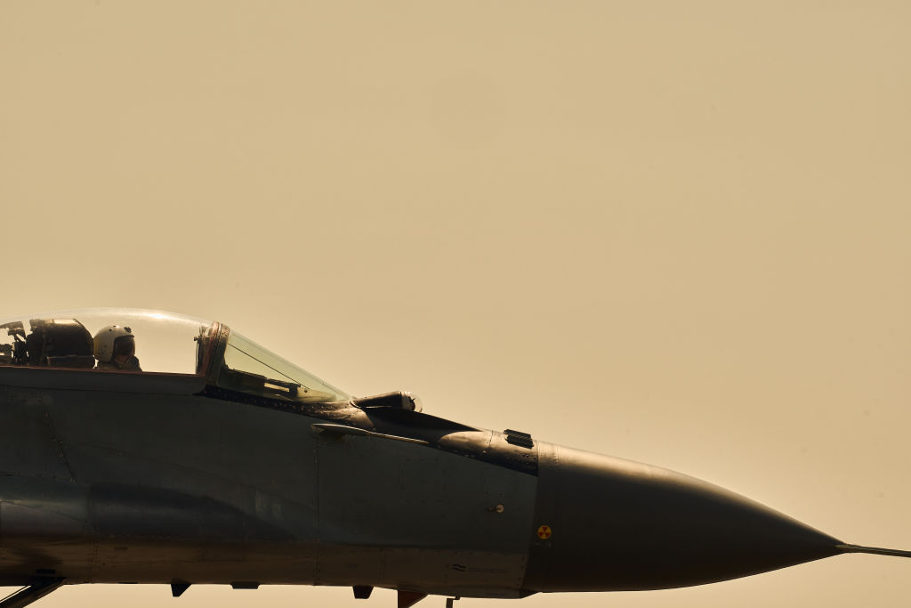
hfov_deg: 8.9
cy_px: 304
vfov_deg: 5.9
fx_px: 5871
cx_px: 456
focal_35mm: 232
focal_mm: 232
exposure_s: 1/500
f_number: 16
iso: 200
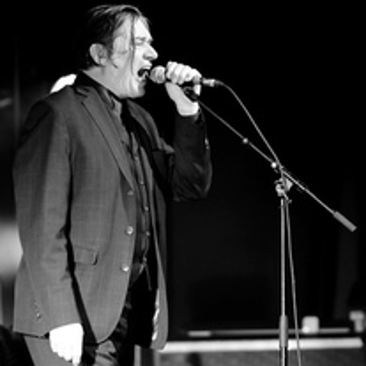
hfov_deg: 4.7
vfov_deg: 4.7
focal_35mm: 370
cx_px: 311
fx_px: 4426
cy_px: 189
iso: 2800
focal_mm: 200
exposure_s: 1/320
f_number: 2.8
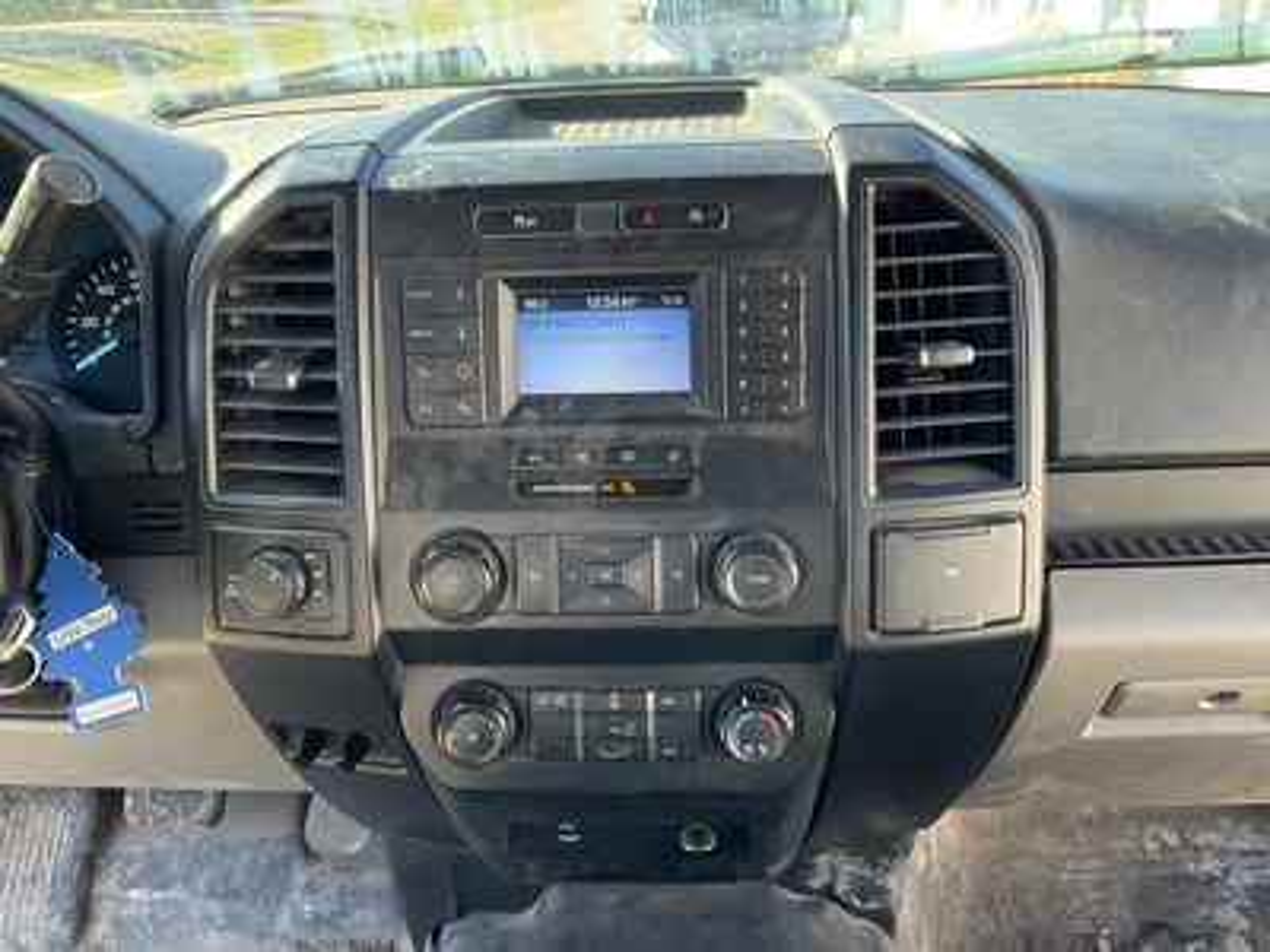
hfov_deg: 61.7
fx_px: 1064
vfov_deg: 48.2
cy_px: 476
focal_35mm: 29
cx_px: 635
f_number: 1.8
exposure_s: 1/122
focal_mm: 3
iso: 50
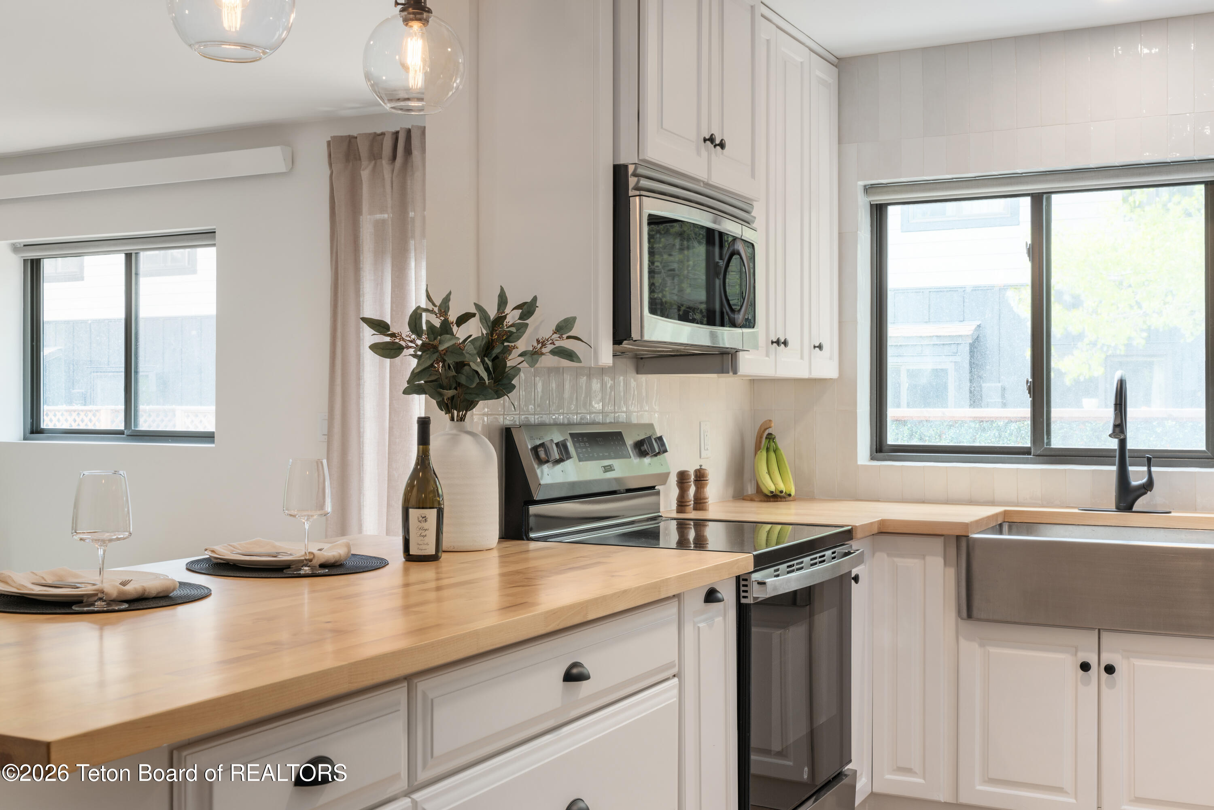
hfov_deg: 49.5
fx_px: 1315
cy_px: 405
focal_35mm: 39
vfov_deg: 34.2
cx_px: 607
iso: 250
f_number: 11
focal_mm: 39
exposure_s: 1/1.67
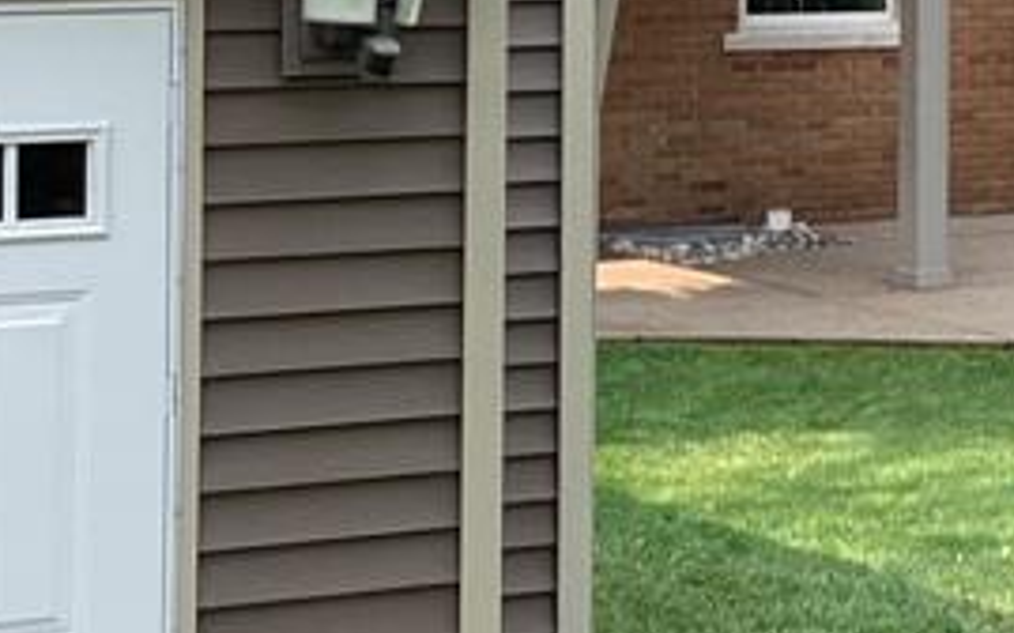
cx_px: 1063
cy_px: -90
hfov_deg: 16.3
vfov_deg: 10.3
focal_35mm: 125
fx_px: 3454
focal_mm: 3.3
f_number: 2.4
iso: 25
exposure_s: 1/128
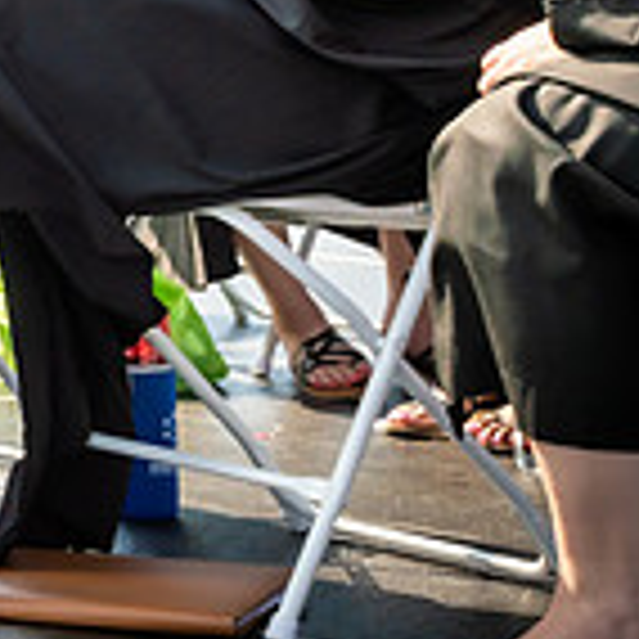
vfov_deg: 10.3
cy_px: -328
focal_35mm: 164
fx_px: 3425
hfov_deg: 9.6
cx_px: -800
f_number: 7.1
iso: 200
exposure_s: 1/400
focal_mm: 27
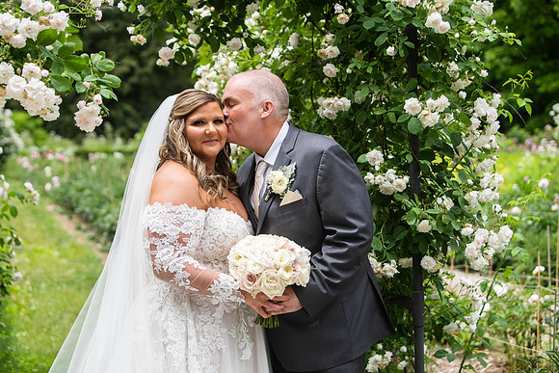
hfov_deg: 28.8
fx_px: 1087
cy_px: 186
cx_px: 280
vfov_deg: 19.5
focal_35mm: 70
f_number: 4
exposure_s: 1/1000
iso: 200
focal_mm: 70
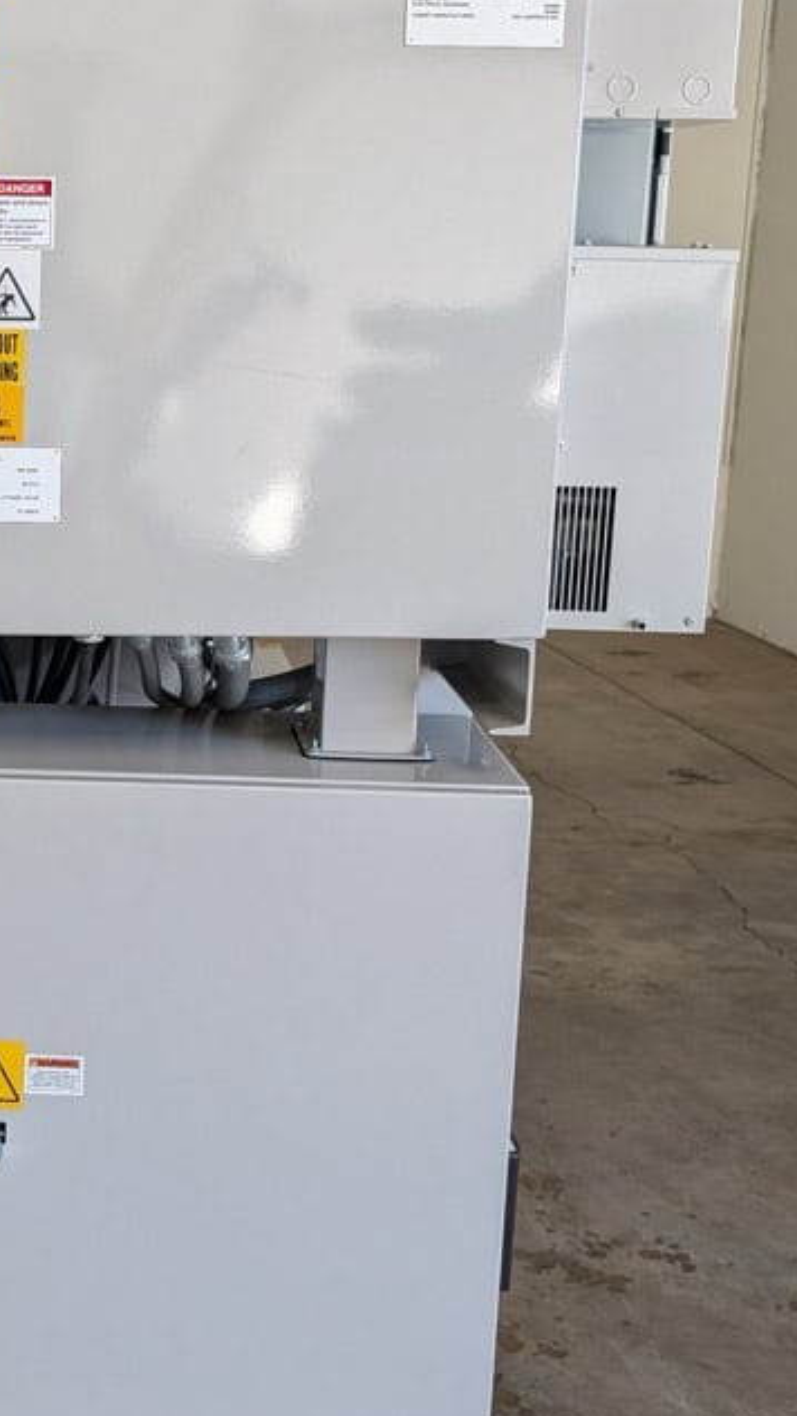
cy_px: 589
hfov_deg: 21.8
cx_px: -20
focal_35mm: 53
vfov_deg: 39.0
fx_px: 1989
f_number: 1.7
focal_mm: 6.9
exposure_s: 1/265
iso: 20
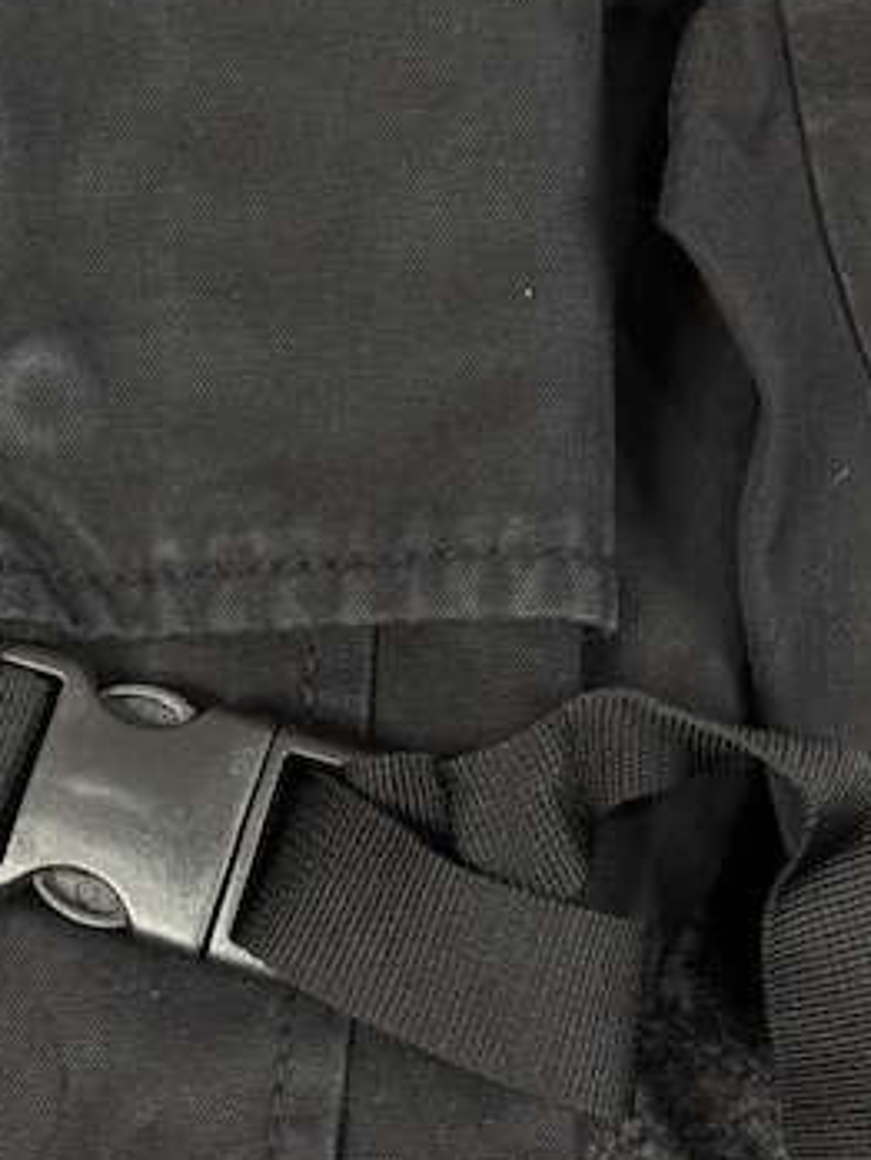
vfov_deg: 22.2
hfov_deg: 16.8
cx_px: 322
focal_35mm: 88
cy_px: 698
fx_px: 2951
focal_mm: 6.76
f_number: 1.78
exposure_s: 1/50
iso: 200
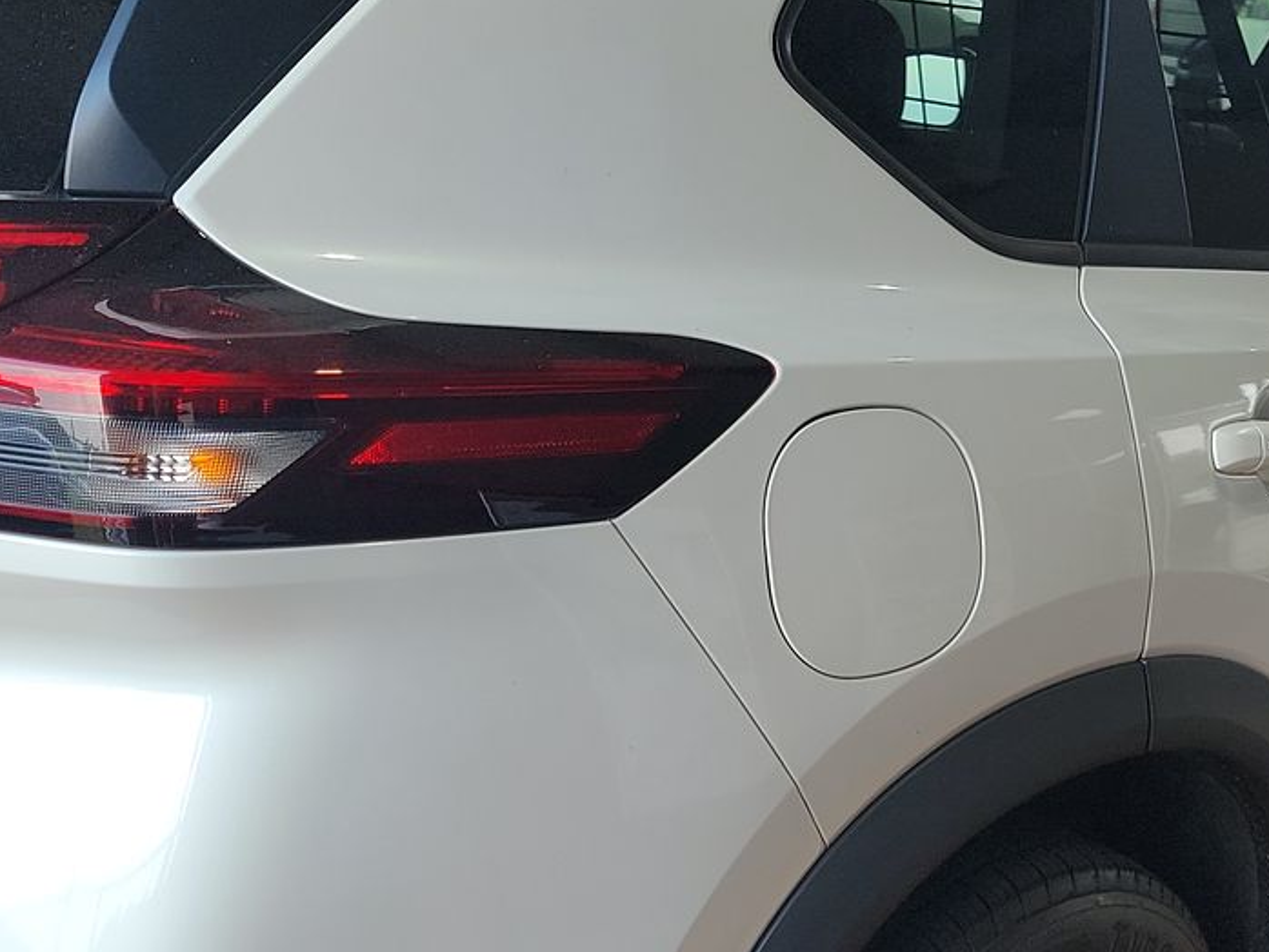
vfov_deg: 26.5
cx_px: 916
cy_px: 618
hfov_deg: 34.4
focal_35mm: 55
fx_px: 2017
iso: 82
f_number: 1.8
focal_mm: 6.7
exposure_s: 1/119
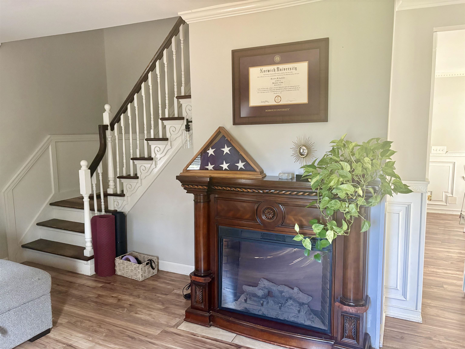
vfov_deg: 53.1
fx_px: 349
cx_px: 232
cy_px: 174
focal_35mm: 26
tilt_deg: -6.8
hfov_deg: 67.3
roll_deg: +0.8
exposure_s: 1/60
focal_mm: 5.96
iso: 320
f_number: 1.6
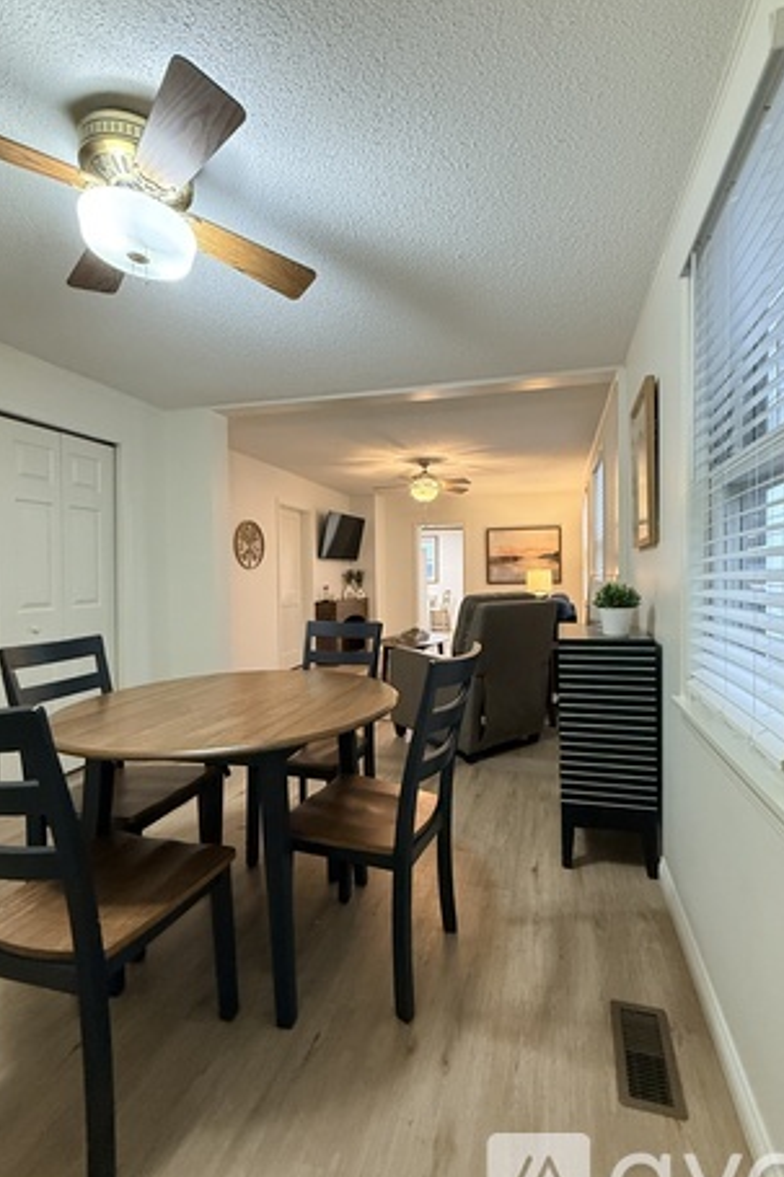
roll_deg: -0.4
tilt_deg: -0.7
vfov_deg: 96.8
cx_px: 420
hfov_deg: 73.6
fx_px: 523
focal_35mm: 16
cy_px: 590
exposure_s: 1/60
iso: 500
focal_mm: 2.22
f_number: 2.2
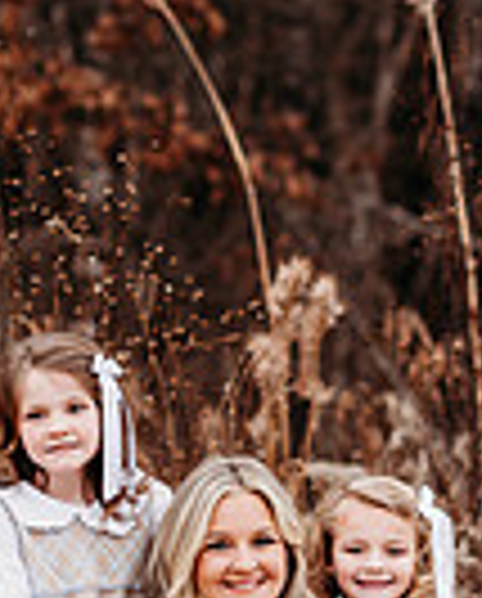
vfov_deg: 7.2
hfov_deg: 5.8
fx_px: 4780
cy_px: 454
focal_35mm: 269
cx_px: 239
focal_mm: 85
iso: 125
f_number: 2.5
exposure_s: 1/320
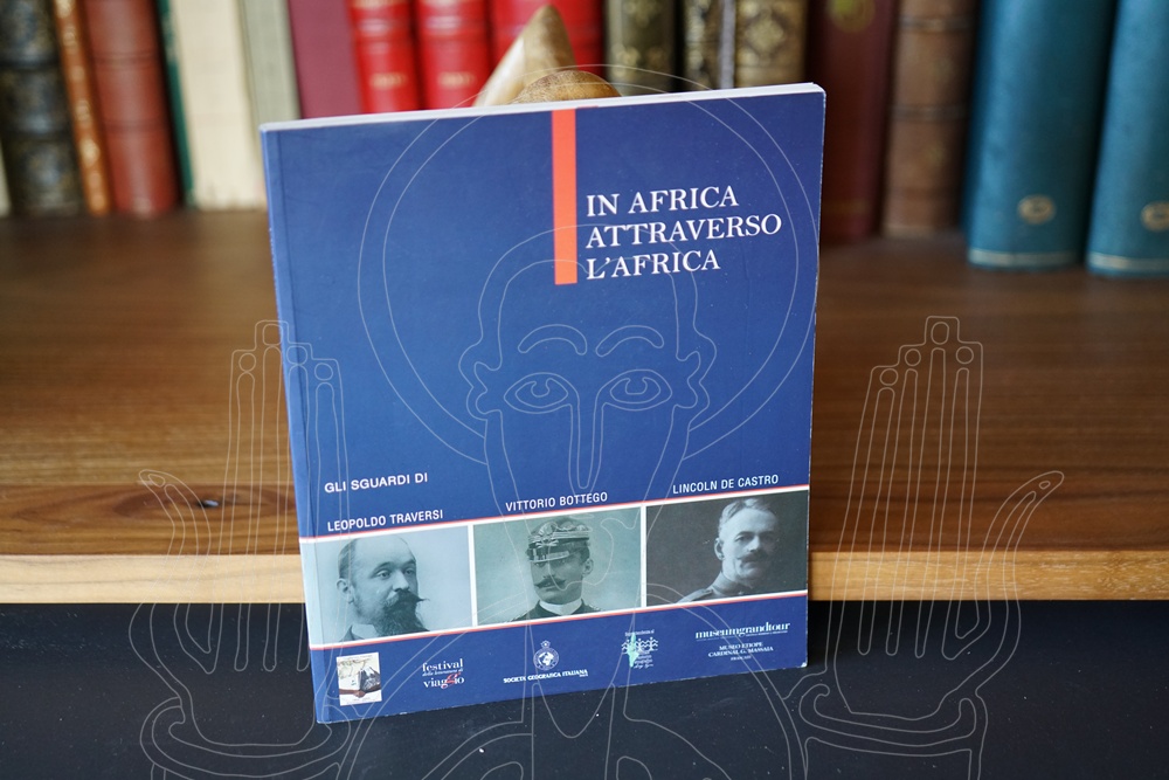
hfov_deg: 39.6
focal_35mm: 50
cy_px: 390
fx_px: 1624
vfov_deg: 27.0
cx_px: 584
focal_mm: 50
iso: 1600
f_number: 2.8
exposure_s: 1/160
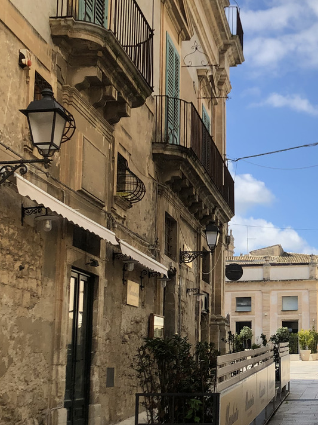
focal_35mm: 63
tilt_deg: +7.8
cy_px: 268
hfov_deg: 22.7
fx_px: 772
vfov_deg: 30.6
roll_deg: +0.8
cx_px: 288
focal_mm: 4
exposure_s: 1/1548
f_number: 1.8
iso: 20
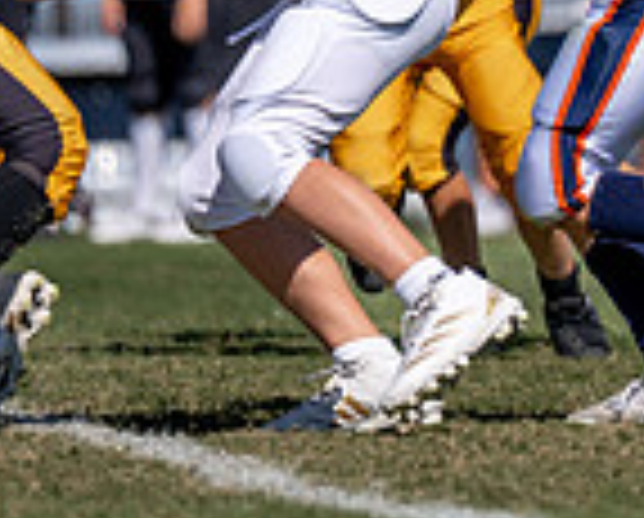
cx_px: 1111
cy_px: -166
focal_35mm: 919
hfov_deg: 2.1
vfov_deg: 1.7
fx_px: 17552
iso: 100
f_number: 2.8
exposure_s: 1/4000
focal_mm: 200
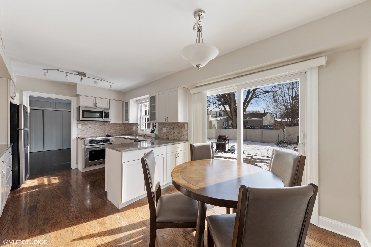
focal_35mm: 12
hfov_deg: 112.6
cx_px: 186
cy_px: 124
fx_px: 124
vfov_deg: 90.1
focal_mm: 12
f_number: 9
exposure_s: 1/6
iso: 100
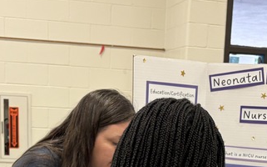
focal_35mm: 88
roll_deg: -2.6
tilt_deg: -13.1
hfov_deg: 23.5
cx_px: 171
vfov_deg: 13.8
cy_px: 263
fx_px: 640
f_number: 1.6
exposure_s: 1/60
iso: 125
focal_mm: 5.96
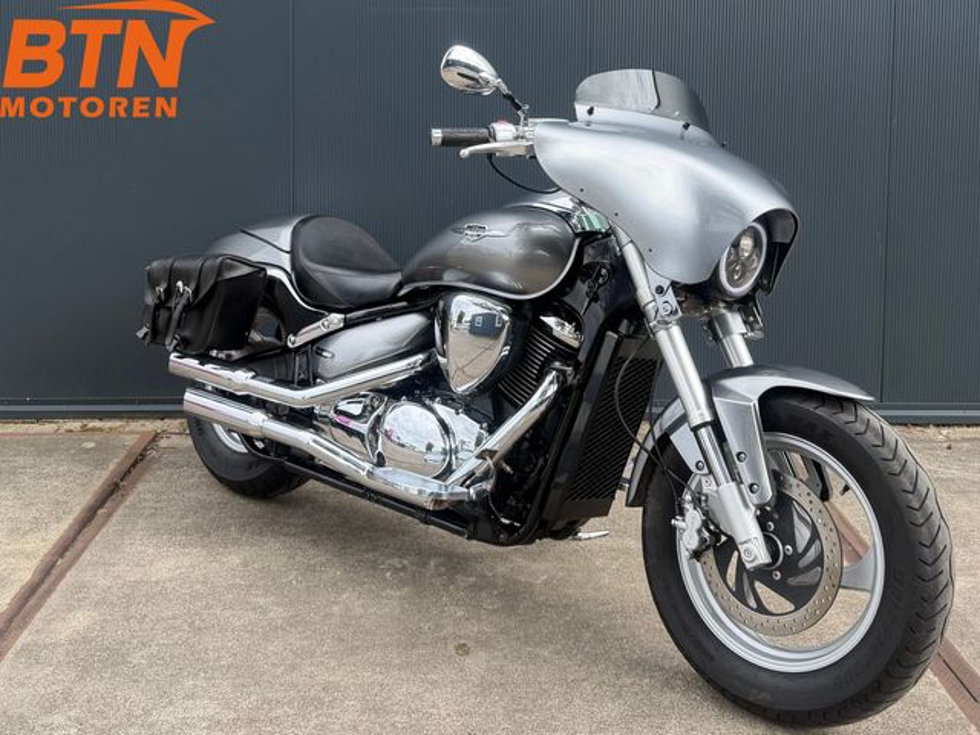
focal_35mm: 24
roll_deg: -0.6
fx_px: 679
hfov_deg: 71.6
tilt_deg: -4.1
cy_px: 368
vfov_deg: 56.8
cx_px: 490
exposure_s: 1/898
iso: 100
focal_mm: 6.76
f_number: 1.78
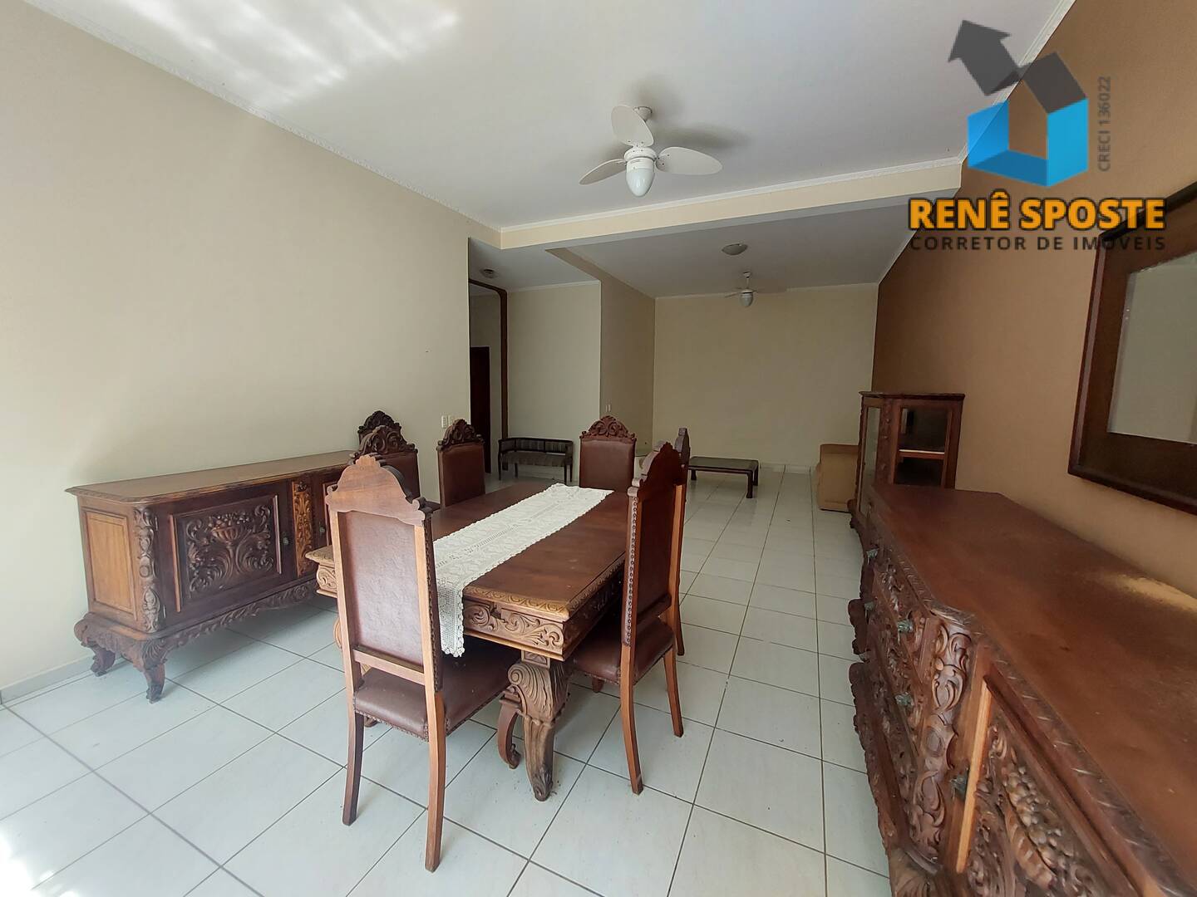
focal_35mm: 13
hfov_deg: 106.2
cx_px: 598
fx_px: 450
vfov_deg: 89.9
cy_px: 448
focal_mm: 1.74
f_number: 2.2
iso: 100
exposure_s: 1/50
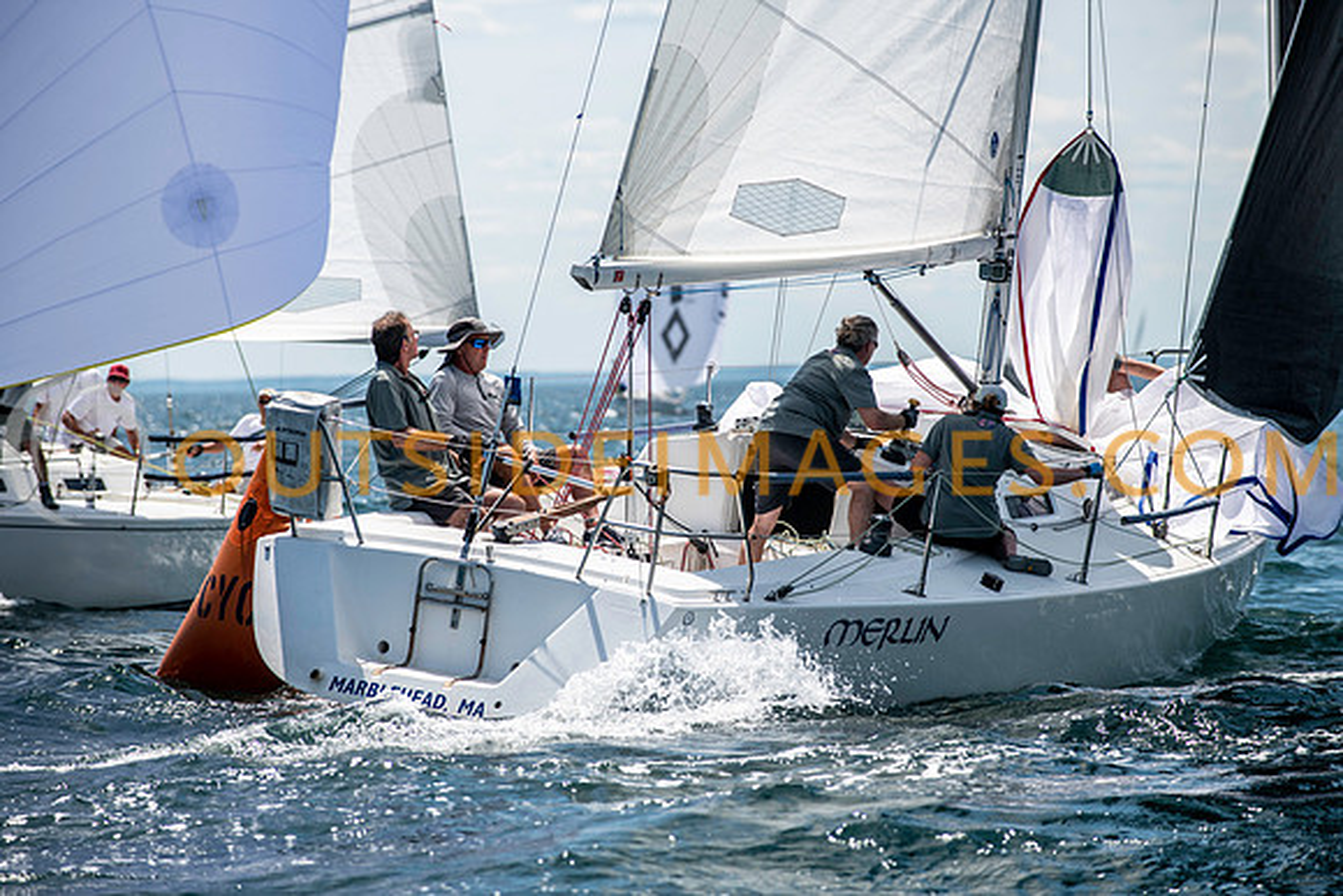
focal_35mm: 200
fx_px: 7463
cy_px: 448
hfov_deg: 10.3
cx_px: 672
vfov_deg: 6.9
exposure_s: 1/1250
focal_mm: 200
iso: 160
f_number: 5
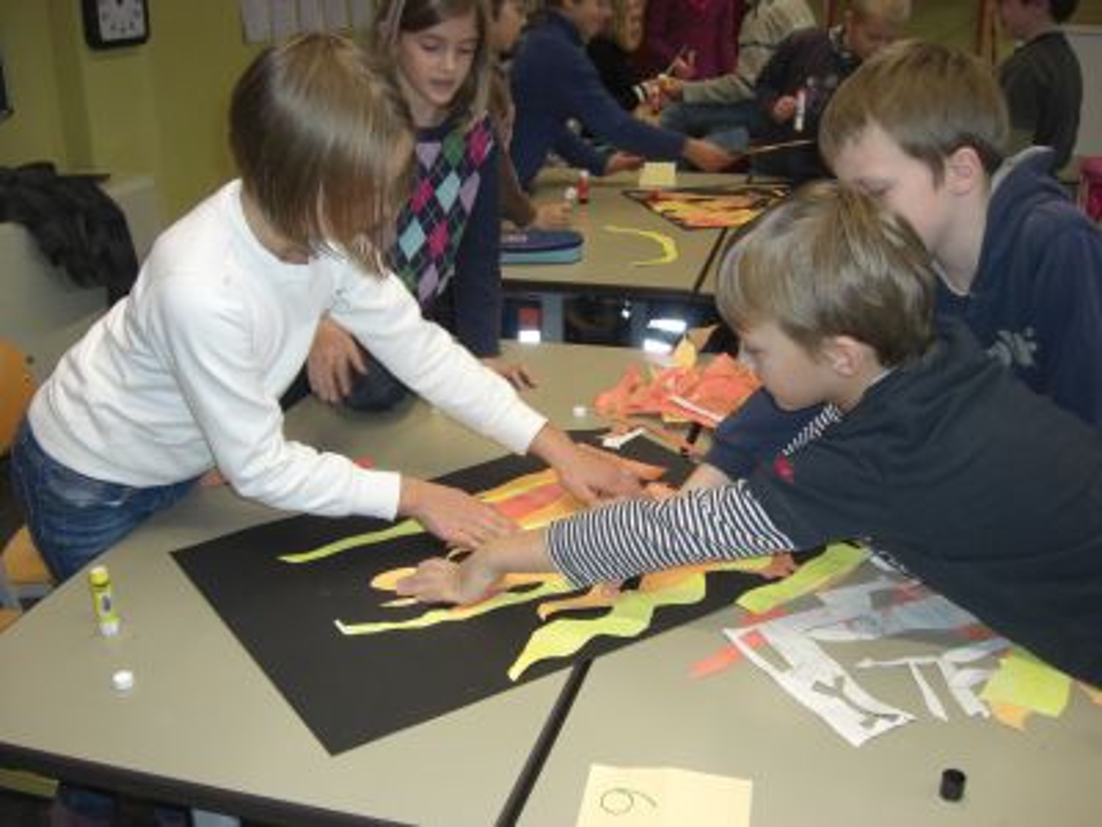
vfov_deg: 37.7
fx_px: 1210
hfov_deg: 49.0
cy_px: 414
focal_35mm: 38
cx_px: 551
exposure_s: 1/60
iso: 200
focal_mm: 7.9
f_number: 2.8
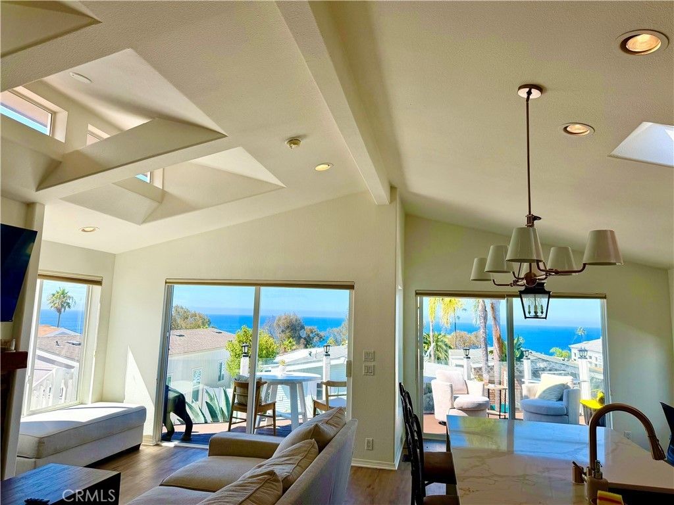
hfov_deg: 71.6
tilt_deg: +8.2
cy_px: 252
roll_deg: -1.7
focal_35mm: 24
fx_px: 467
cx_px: 337
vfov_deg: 56.8
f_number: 1.78
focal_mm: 6.76
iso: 80
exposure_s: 1/1727
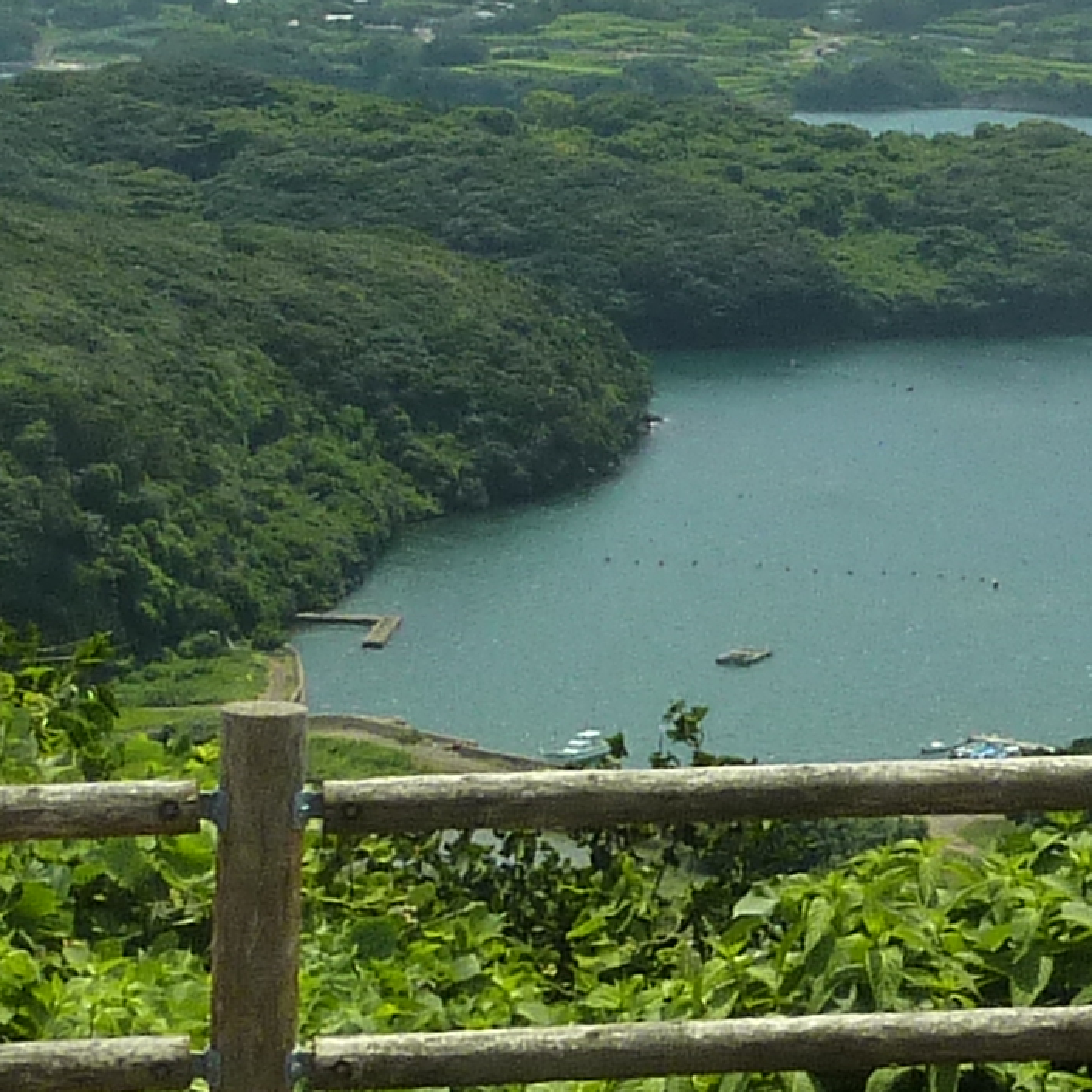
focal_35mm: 123
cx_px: 1233
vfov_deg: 14.1
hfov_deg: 13.8
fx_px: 4390
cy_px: 230
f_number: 5
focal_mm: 4.4
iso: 125
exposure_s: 1/400
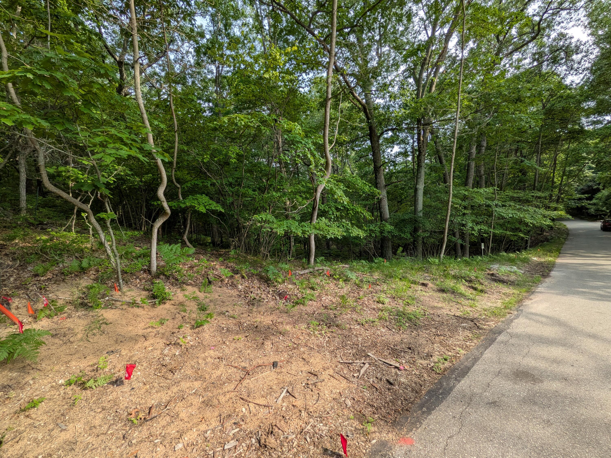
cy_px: 229
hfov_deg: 102.1
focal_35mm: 14
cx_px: 306
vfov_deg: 85.7
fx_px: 247
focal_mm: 1.85
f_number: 2.2
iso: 46
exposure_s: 1/418
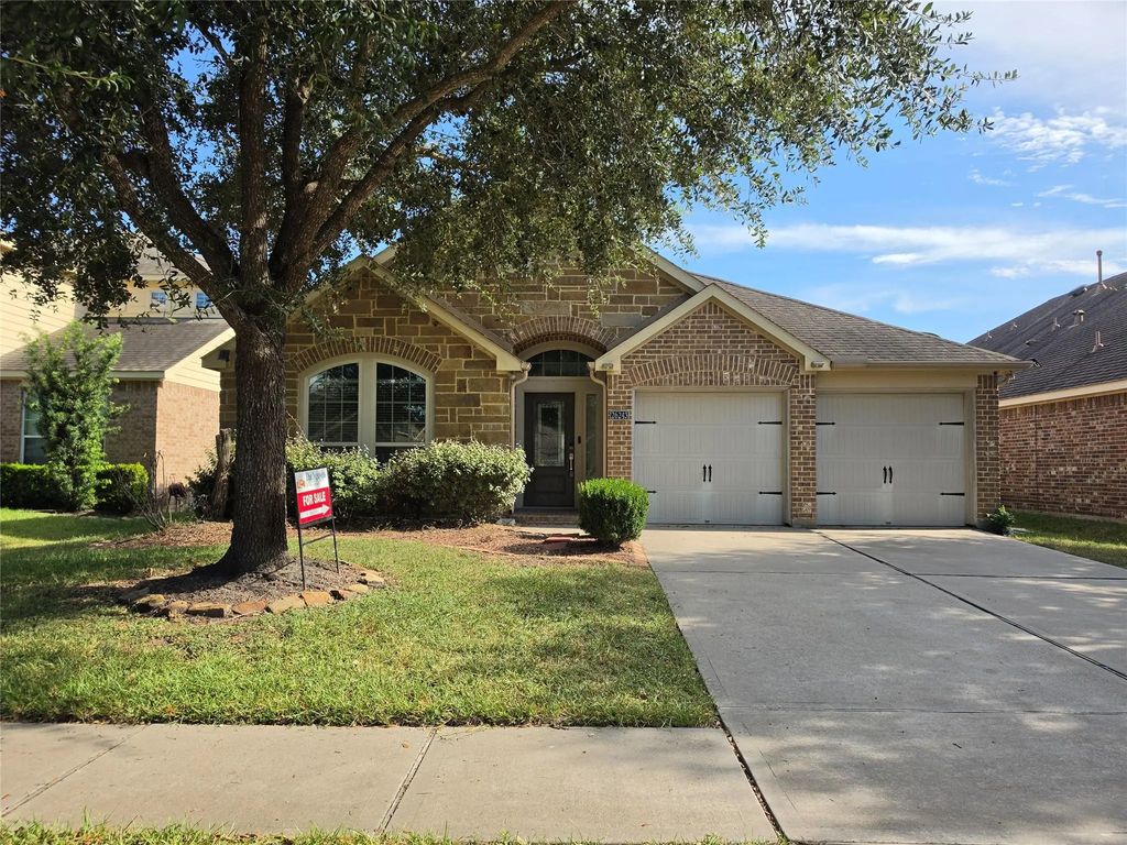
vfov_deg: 58.9
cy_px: 422
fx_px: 749
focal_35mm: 23
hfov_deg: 73.9
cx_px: 564
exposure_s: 1/4235
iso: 64
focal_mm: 6.5
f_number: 1.4
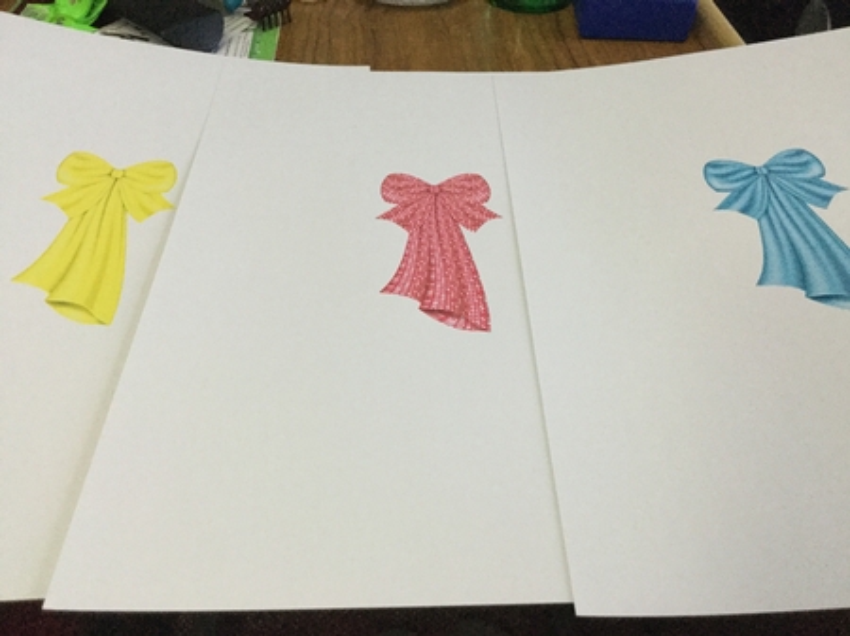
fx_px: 761
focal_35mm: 31
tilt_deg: -41.9
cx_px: 425
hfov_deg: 58.4
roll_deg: -2.6
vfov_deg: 45.4
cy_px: 318
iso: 250
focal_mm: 3.3
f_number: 2.4
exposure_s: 1/25
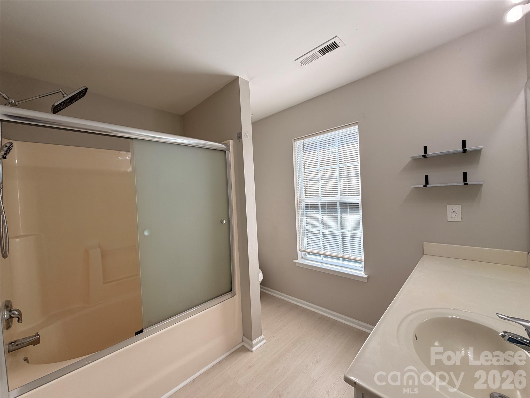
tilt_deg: -1.4
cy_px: 199
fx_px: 214
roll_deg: +2.6
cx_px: 265
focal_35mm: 14
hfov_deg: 102.1
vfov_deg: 85.7
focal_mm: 2.22
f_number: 2.2
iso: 80
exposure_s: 1/120
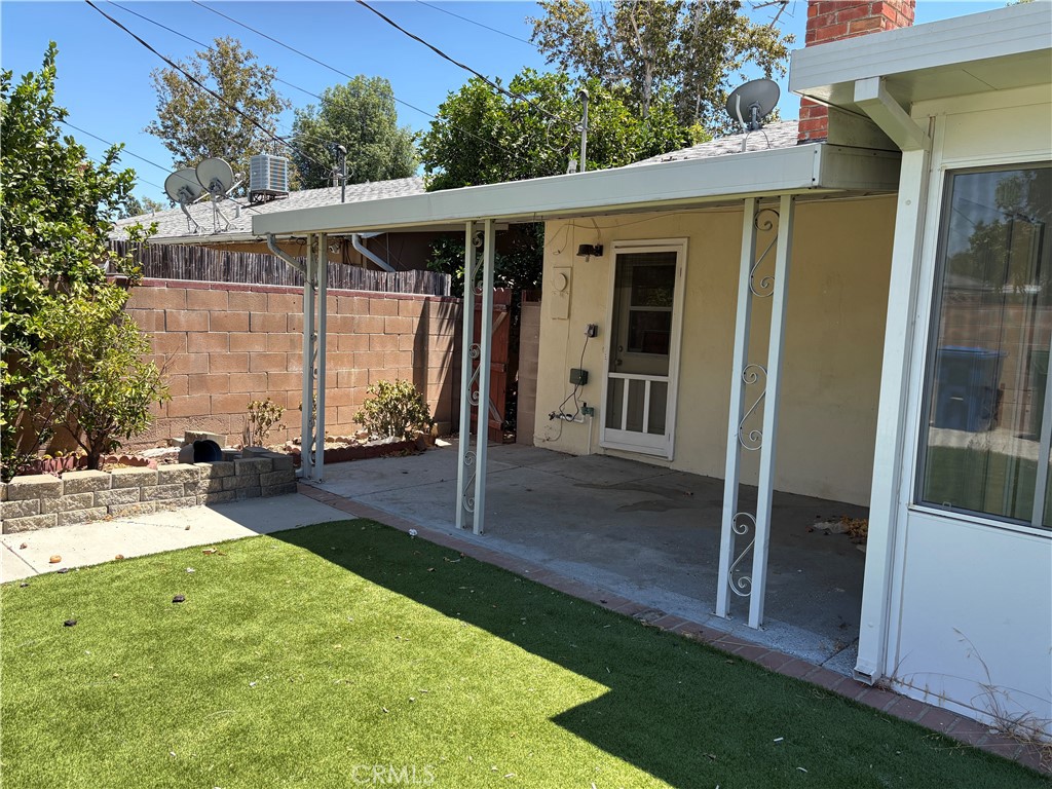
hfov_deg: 67.3
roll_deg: -1.9
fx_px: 790
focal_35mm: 26
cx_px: 526
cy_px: 394
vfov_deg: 53.1
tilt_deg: -5.0
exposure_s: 1/1587
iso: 64
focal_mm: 5.96
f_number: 1.6
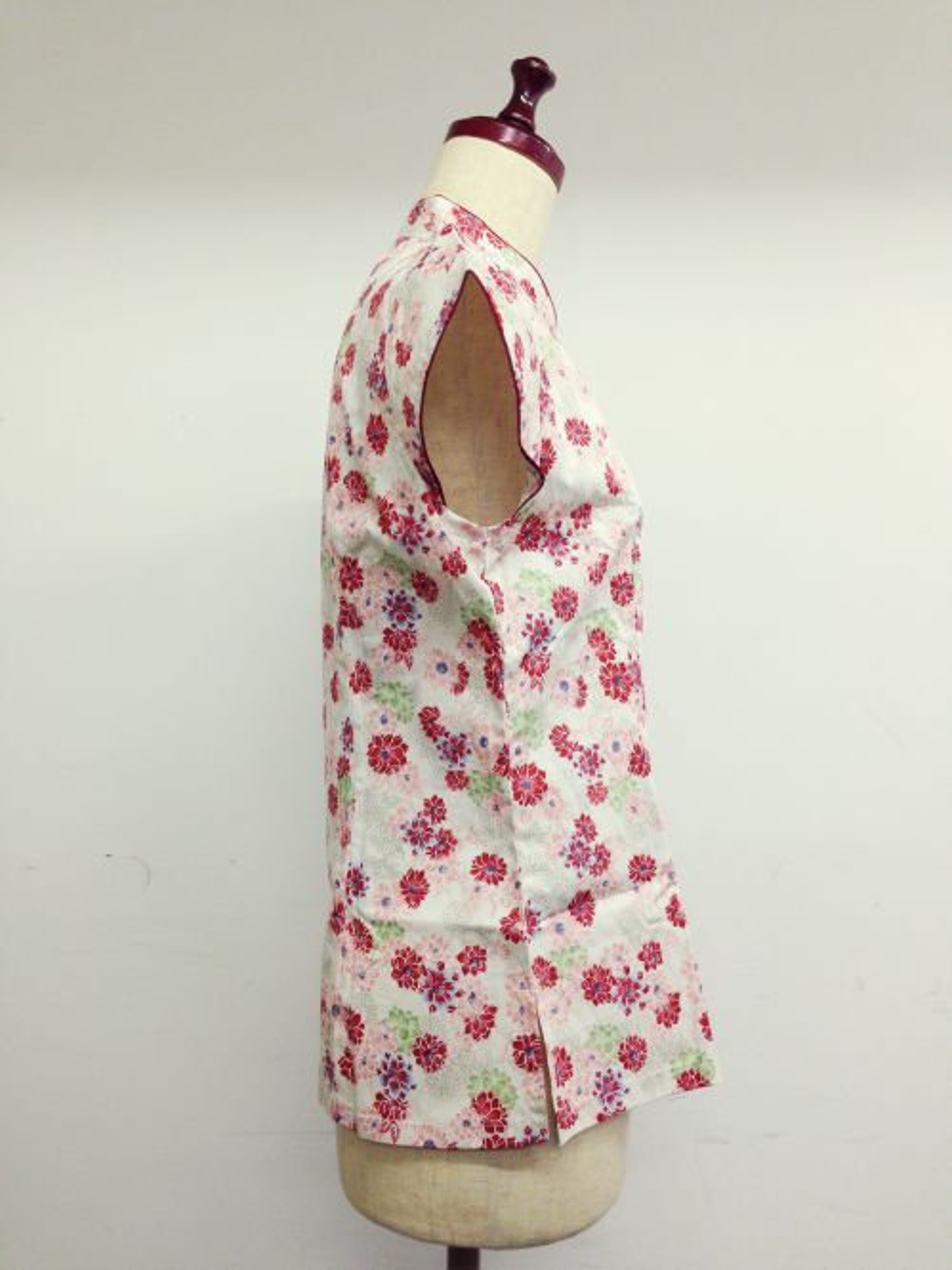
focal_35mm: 33
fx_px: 1211
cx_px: 476
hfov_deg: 42.9
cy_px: 635
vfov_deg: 55.4
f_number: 2.4
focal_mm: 4.12
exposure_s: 1/50
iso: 80
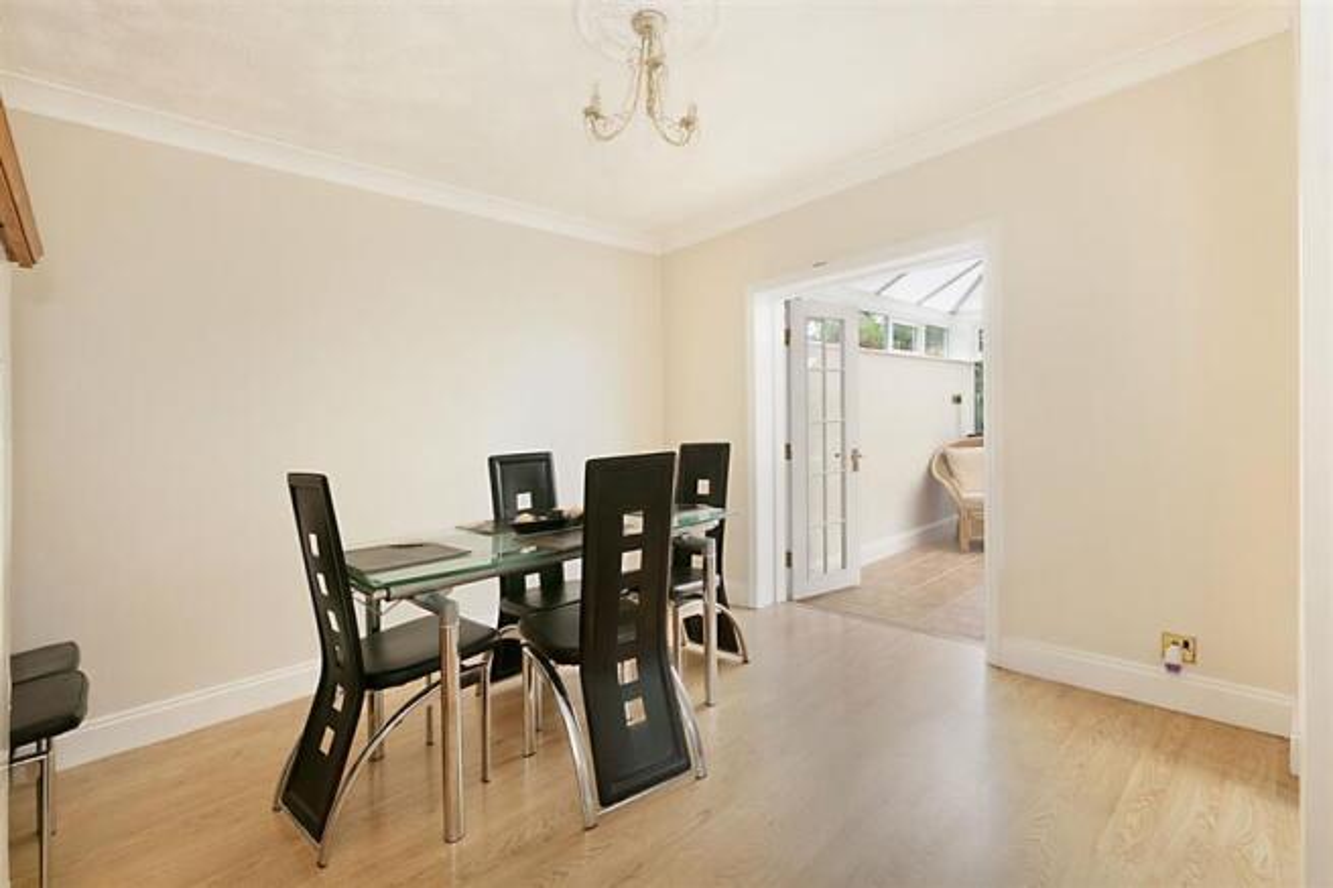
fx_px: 555
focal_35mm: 15
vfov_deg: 77.3
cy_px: 444
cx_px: 666
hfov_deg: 100.4
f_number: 8
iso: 200
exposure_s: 1/50
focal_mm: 10
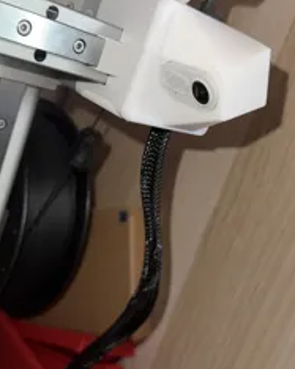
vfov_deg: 45.7
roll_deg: -20.5
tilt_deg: -13.6
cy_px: 166
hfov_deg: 37.3
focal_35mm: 40
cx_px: 147
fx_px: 437
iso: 50
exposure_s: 1/4
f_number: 1.78
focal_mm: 6.76
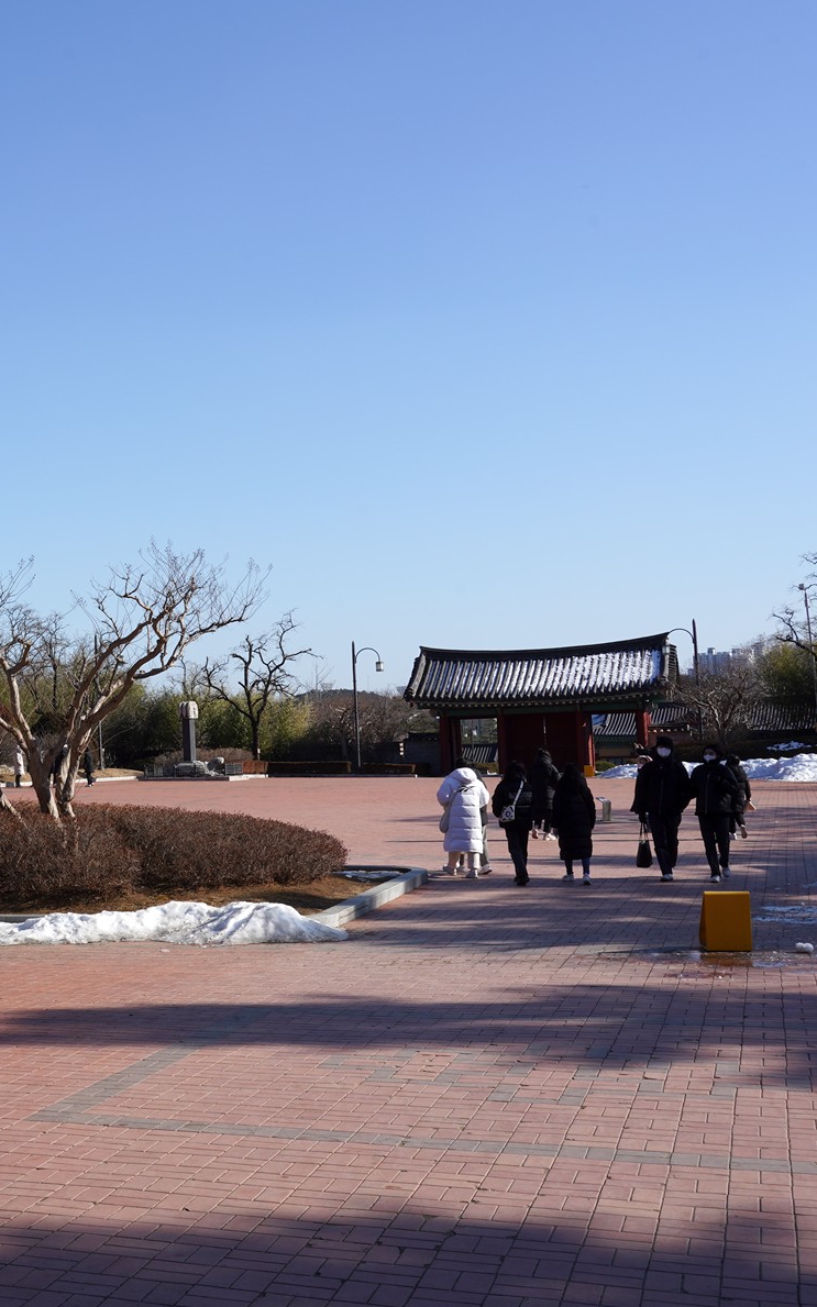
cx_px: -84
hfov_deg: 25.0
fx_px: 1710
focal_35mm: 48
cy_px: 651
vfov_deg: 41.8
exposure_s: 1/100
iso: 100
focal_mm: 28
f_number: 16
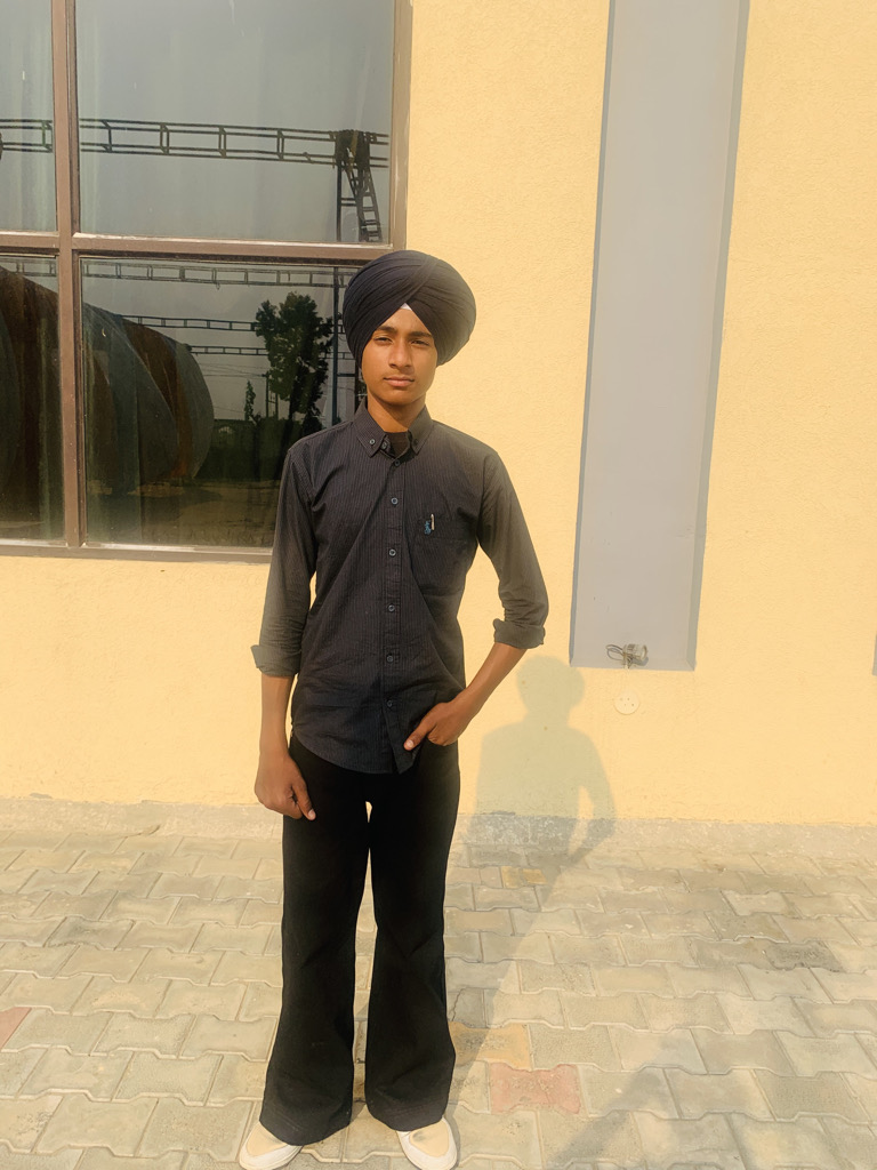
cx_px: 438
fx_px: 878
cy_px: 585
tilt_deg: -7.1
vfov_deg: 67.3
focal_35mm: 26
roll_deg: -2.0
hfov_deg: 53.1
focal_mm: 4.25
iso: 25
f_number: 1.8
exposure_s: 1/2208
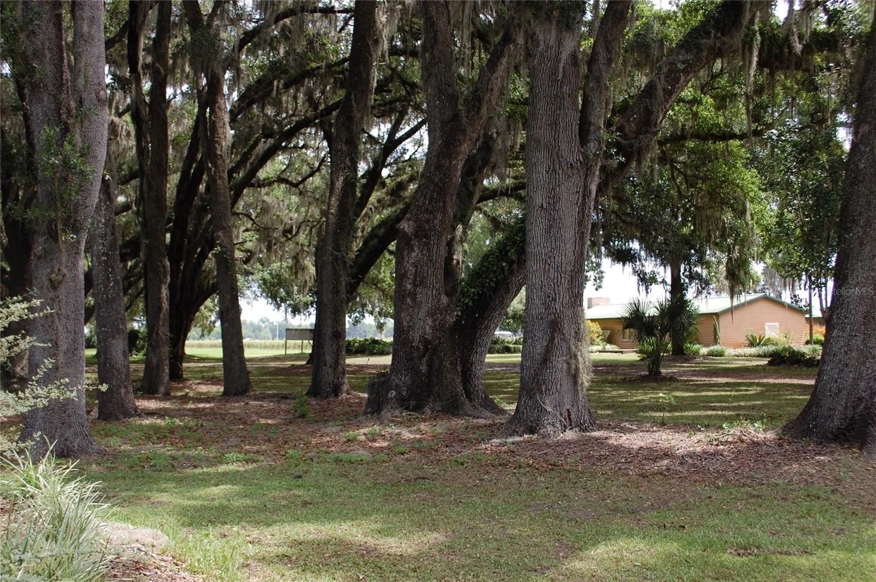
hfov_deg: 49.6
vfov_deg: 34.1
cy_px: 291
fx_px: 948
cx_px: 438
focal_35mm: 39
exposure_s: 1/160
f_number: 6.3
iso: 200
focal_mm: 26
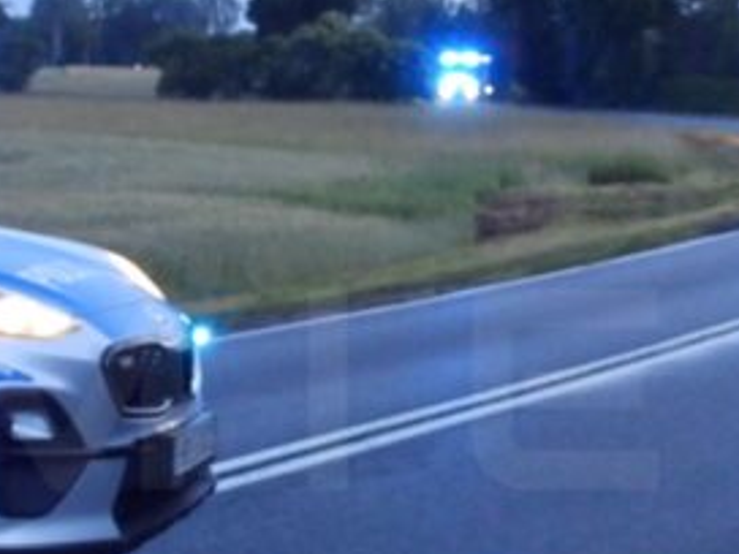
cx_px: 370
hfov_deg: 17.4
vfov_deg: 13.1
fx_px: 2412
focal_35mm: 113
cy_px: 204
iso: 400
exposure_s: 1/8
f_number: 3.2
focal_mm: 5.4
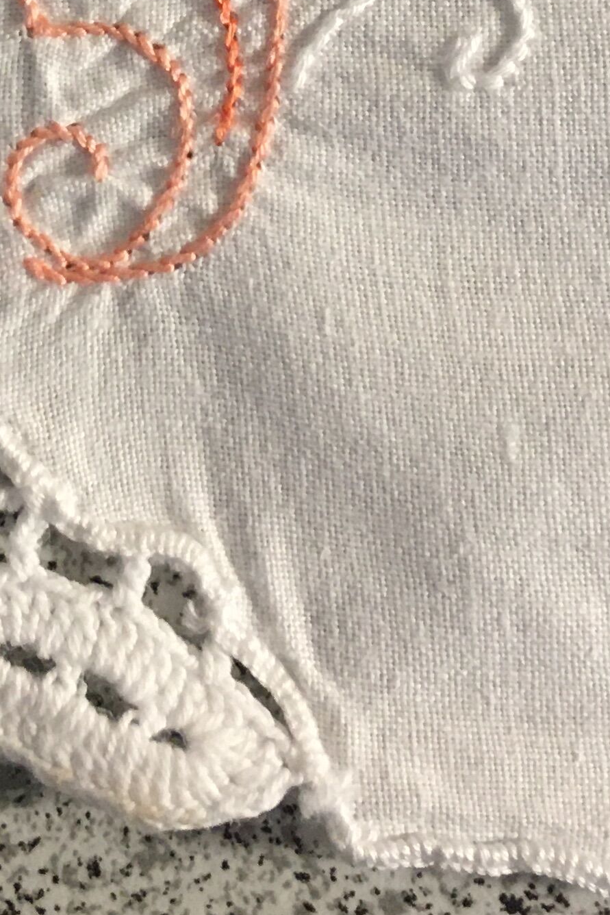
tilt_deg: -87.3
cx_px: 126
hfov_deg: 14.9
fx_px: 2312
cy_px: -120
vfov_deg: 21.1
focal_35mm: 91
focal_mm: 4.15
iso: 125
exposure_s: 1/33
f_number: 2.2
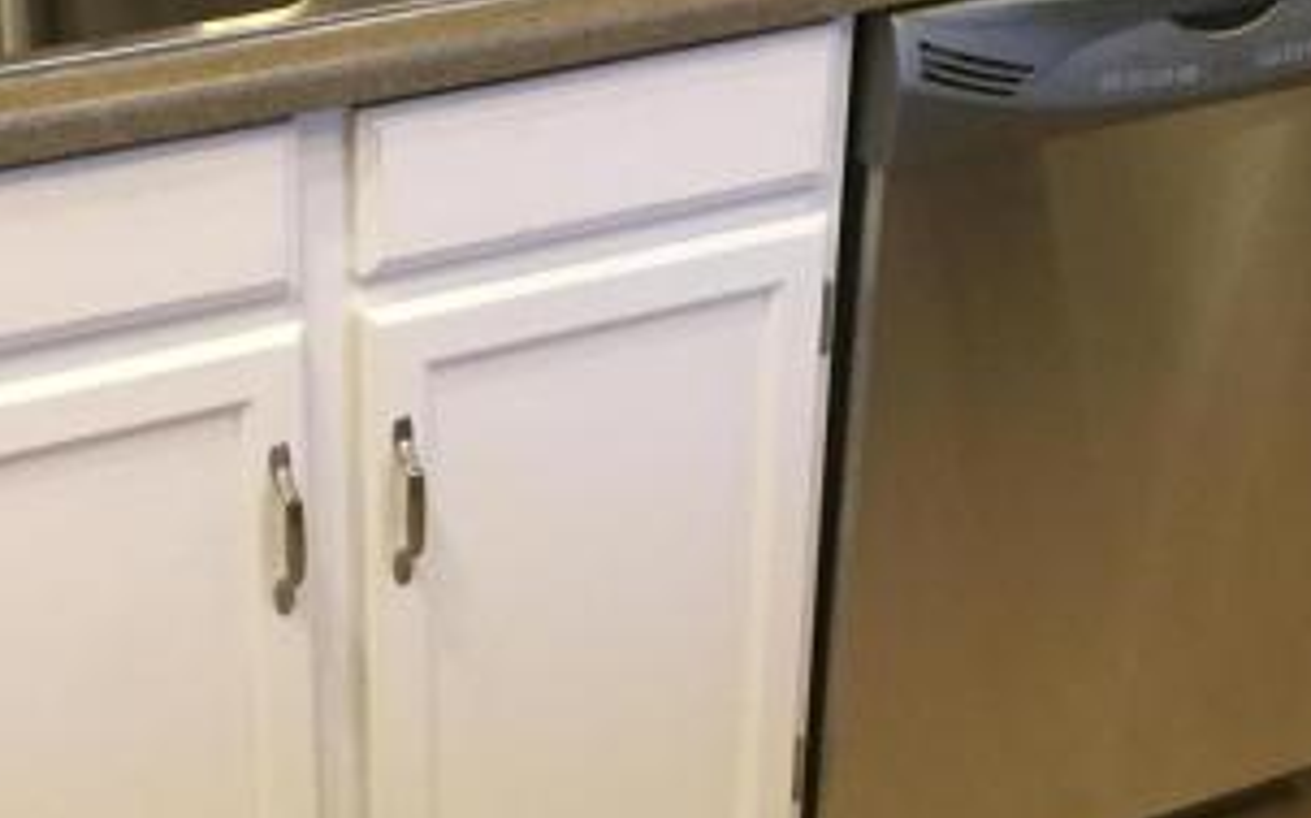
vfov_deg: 16.6
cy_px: 580
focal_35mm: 78
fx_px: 2785
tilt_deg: -27.5
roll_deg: +1.0
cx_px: 411
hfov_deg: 26.3
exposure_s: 1/30
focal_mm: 4.15
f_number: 2.2
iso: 160
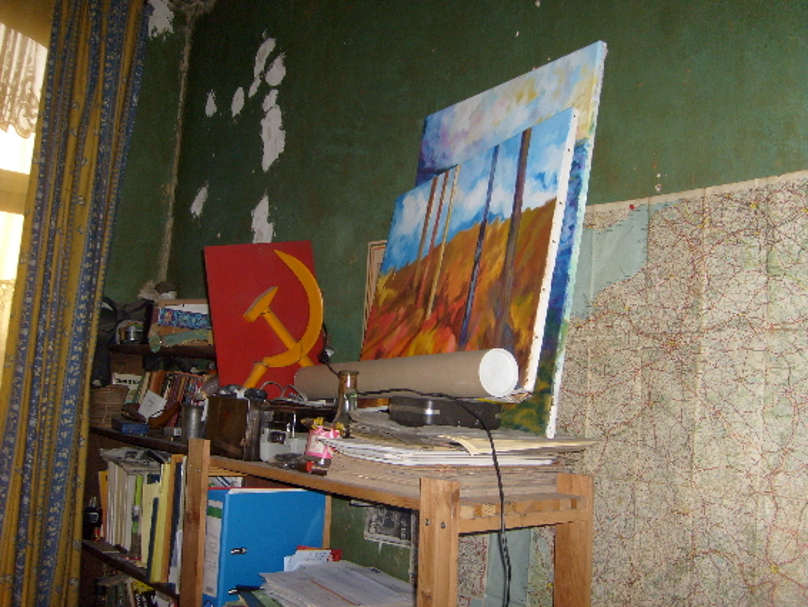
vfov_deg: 40.7
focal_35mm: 35
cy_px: 304
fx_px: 817
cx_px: 404
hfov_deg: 52.6
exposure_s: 1/45
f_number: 2.8
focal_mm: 5.8
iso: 100
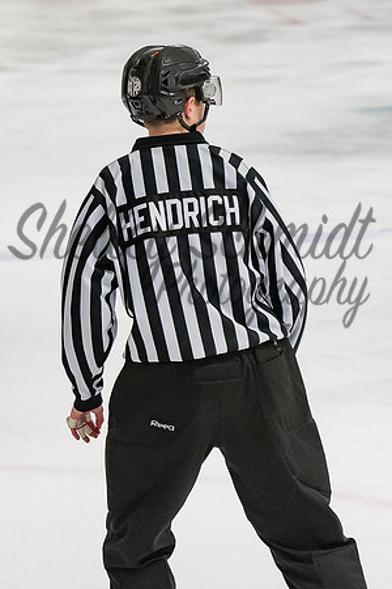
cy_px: 266
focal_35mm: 264
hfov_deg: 5.2
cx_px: 181
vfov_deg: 7.8
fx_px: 4319
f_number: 3.5
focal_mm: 102
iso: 2500
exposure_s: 1/800
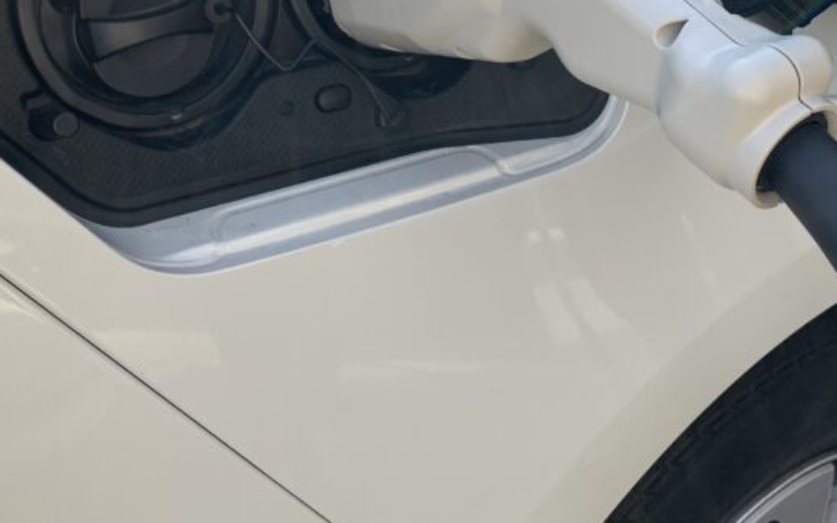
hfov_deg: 37.5
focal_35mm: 54
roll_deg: -2.9
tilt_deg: -25.5
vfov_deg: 23.4
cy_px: 56
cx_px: 439
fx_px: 1232
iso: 25
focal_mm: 4.25
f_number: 1.8
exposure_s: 1/552
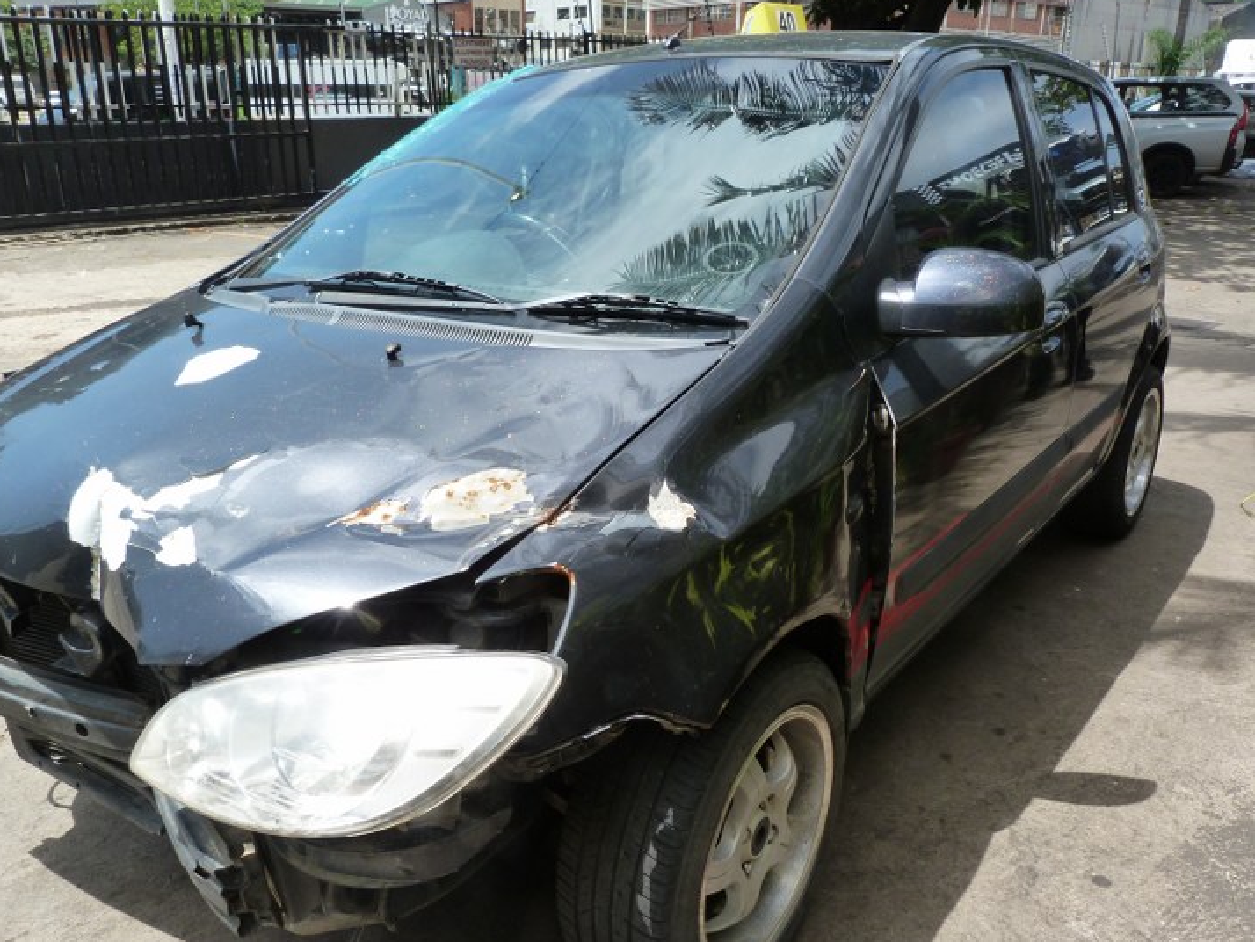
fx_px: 1015
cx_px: 582
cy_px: 501
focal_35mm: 28
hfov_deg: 63.4
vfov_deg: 49.7
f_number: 5
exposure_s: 1/200
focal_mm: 4.5
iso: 125
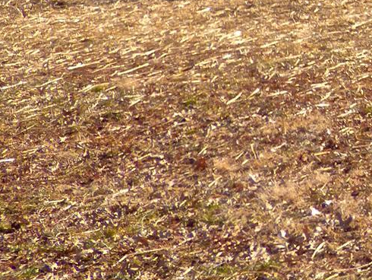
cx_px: 774
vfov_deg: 8.8
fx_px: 1753
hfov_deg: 10.9
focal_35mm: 163
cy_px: -166
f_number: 3.5
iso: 100
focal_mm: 6.8
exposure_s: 1/640
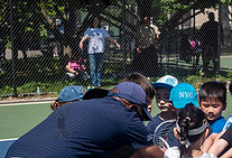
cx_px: 171
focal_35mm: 111
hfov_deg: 18.2
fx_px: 720
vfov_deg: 12.4
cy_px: 160
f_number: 4
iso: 200
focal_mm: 35
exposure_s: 1/2500
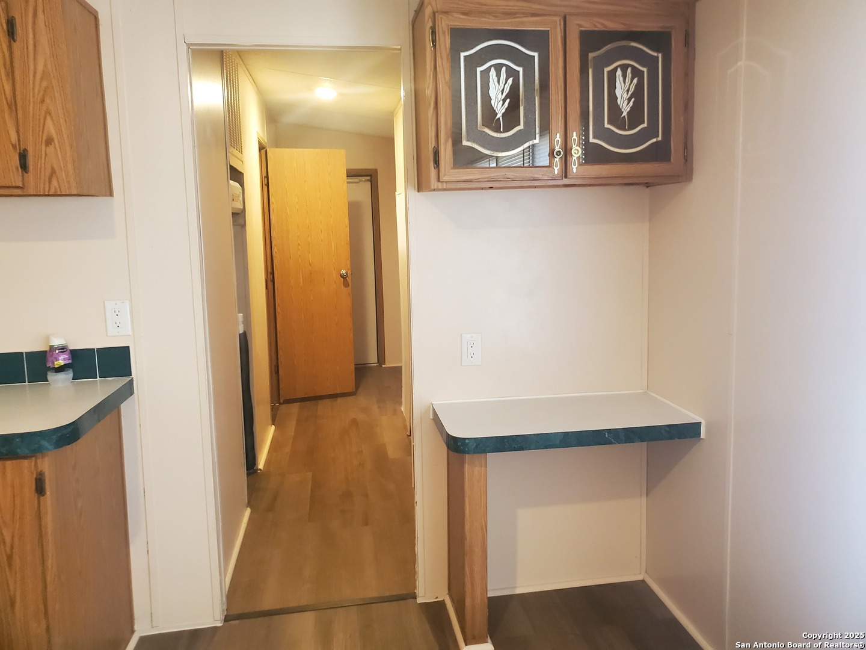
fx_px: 650
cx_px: 433
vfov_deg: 53.1
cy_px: 325
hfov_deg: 67.3
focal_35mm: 26
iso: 400
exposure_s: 1/40
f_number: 2.4
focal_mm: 4.3
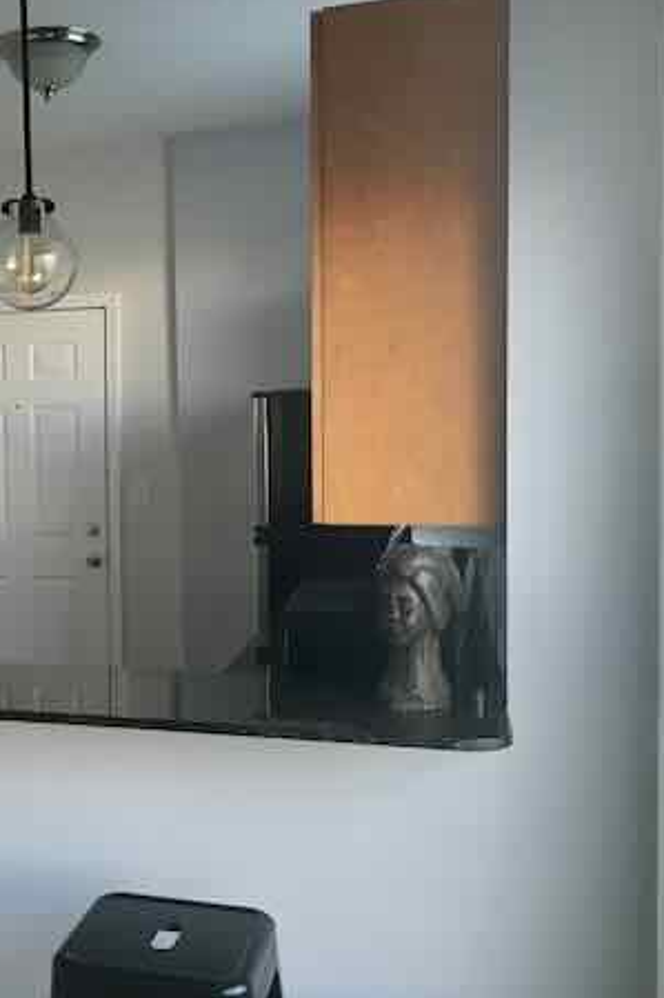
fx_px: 1190
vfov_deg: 45.4
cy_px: 487
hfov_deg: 29.5
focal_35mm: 43
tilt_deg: -2.6
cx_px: 33
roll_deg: +0.6
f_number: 2.2
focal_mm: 4.15
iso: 125
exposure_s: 1/30
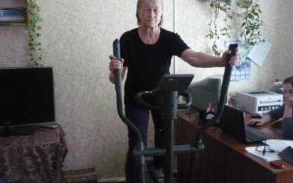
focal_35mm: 38
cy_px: 74
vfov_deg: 33.5
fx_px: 304
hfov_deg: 51.5
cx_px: 146
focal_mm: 5.5
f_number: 2.8
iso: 800
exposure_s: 1/50
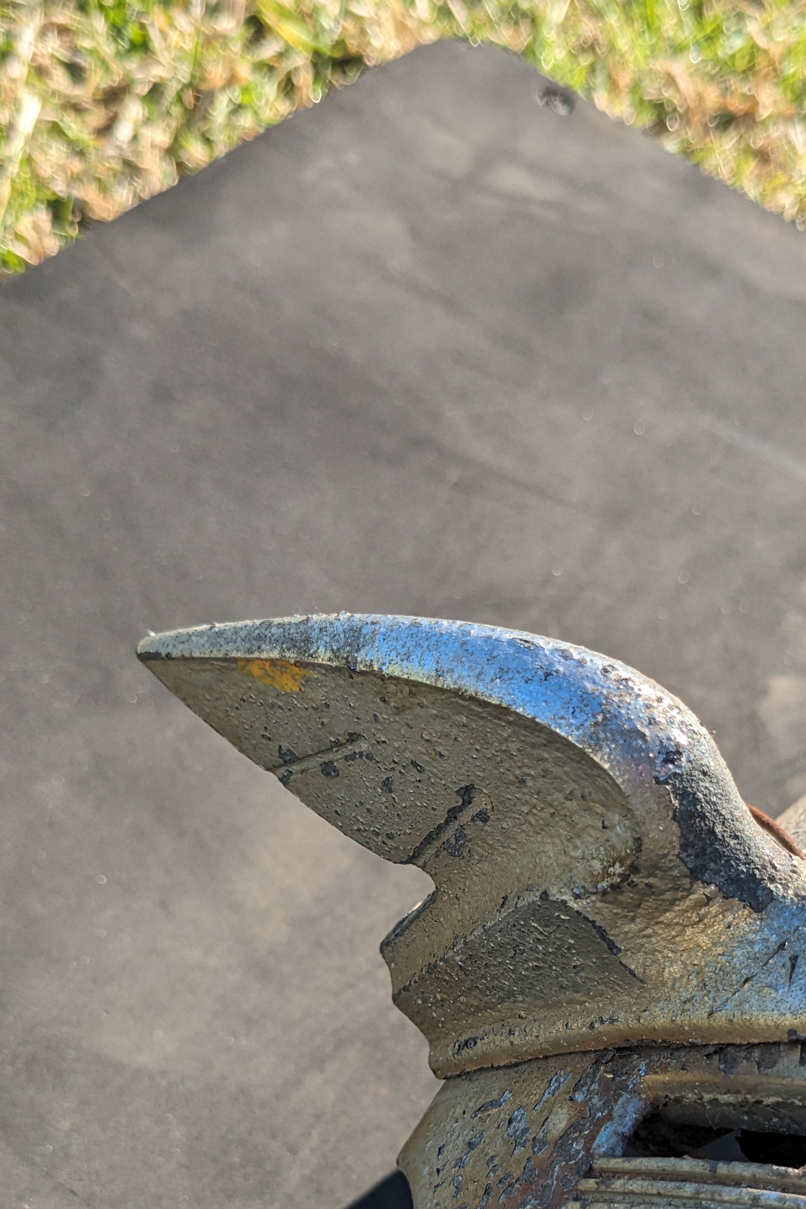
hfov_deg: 28.5
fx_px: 1578
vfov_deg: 40.3
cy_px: 962
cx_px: 536
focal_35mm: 47
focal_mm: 4.38
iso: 47
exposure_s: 1/1299
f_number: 1.73
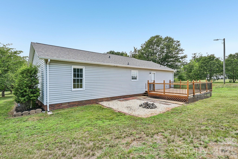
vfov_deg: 67.4
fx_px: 119
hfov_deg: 90.0
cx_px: 119
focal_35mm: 18
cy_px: 80
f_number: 8
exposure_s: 1/250
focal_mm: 18
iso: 100
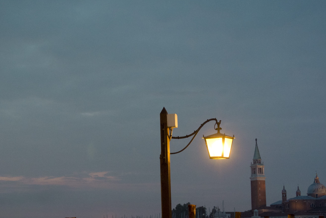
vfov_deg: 19.7
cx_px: 159
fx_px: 626
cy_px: 147
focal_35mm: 69
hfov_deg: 29.2
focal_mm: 17.5
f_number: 4.5
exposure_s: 1/6
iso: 400
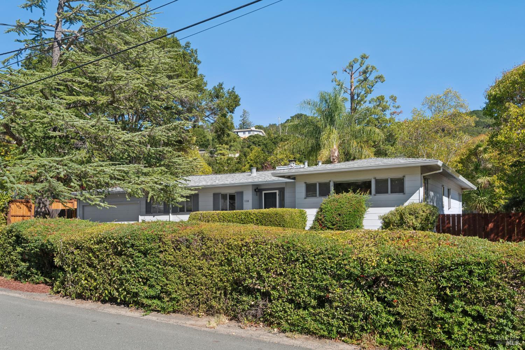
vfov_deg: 43.6
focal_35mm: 30
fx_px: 437
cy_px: 175
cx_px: 262
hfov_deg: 61.9
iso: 320
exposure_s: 1/250
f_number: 11
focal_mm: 30
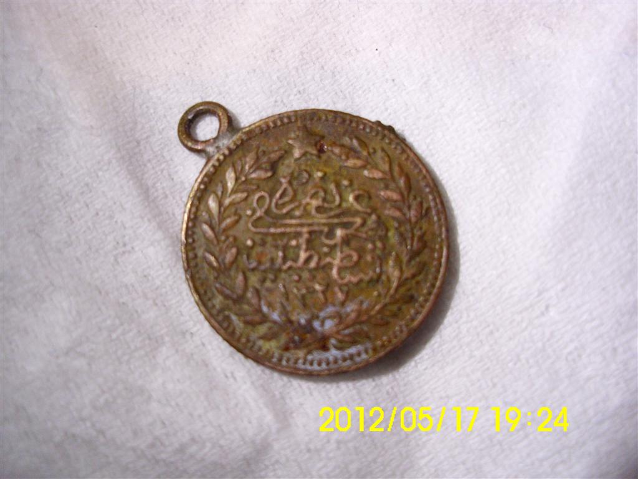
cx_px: 319
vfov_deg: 40.7
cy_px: 240
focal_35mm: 35
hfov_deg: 52.6
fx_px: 645
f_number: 3
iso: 400
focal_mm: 6.2
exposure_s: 1/60
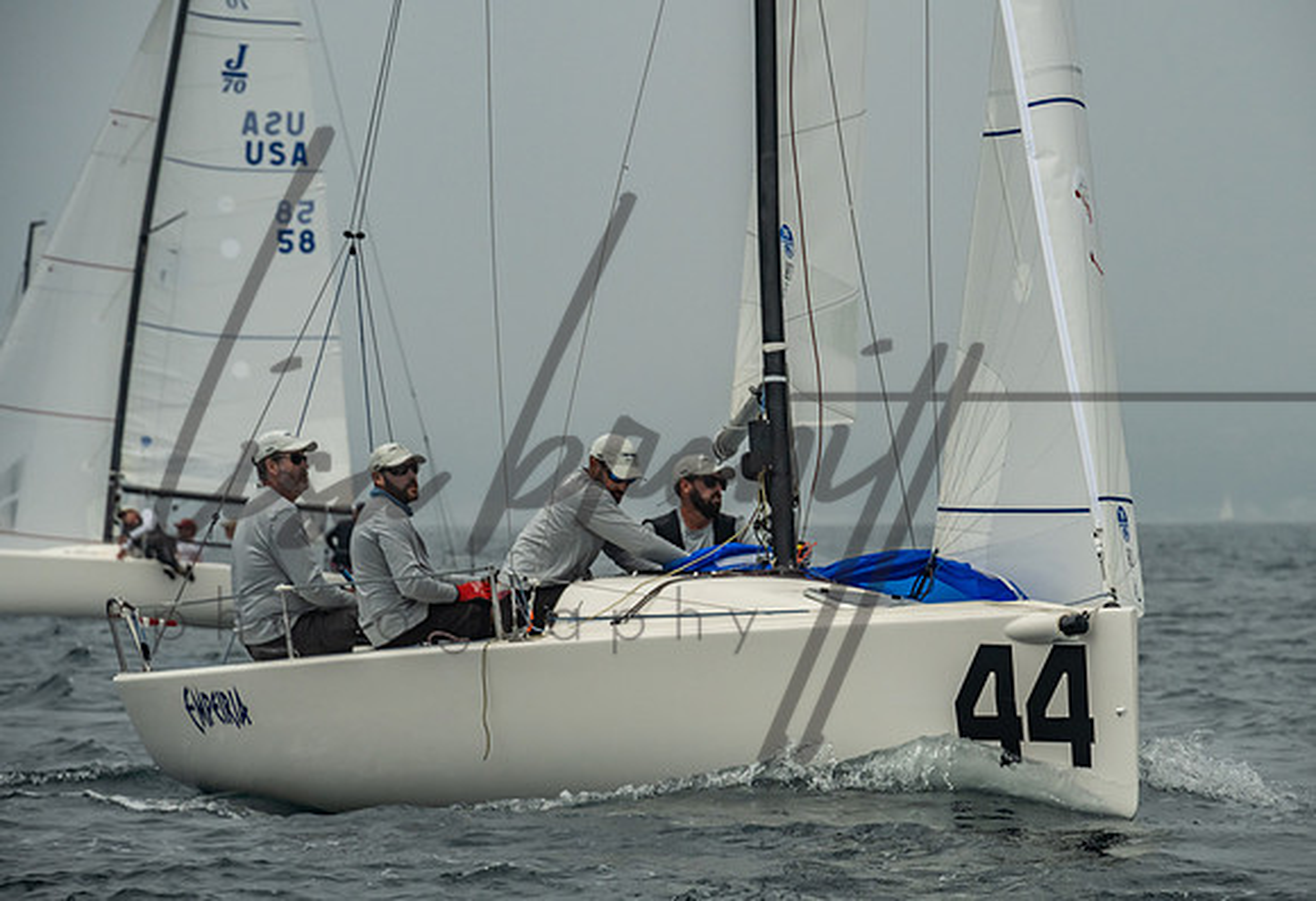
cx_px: 730
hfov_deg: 9.1
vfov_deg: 6.2
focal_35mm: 224
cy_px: 426
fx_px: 8261
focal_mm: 200
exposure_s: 1/3200
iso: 800
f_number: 9
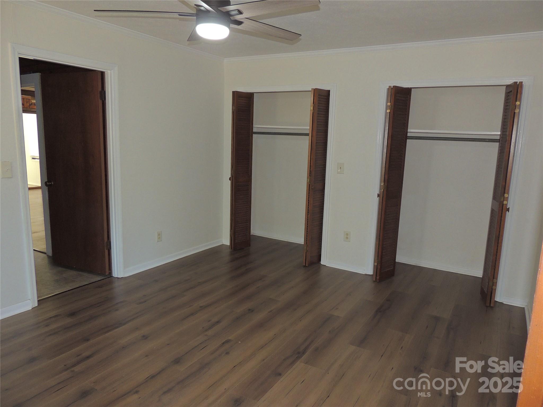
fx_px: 376
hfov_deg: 71.6
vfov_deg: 56.8
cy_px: 204
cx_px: 272
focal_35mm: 24
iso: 200
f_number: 3
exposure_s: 1/30
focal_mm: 4.3
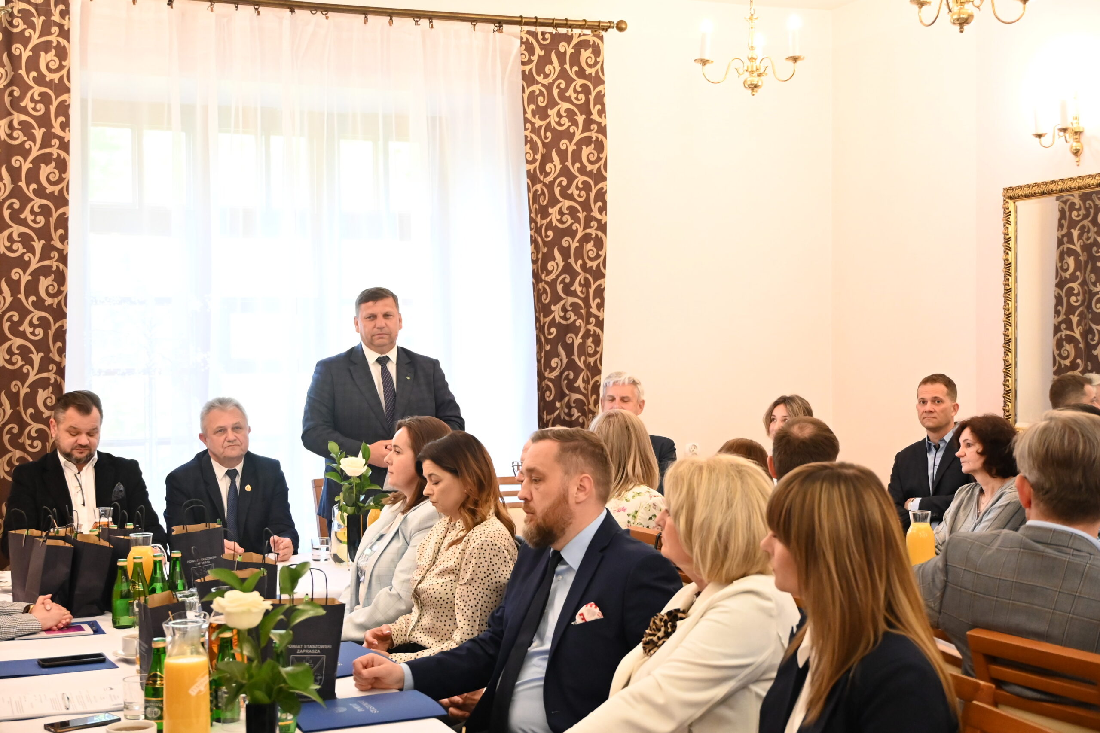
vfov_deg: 28.1
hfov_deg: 41.1
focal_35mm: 48
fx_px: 1467
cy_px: 366
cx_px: 550
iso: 3200
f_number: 4
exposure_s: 1/80
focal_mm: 32
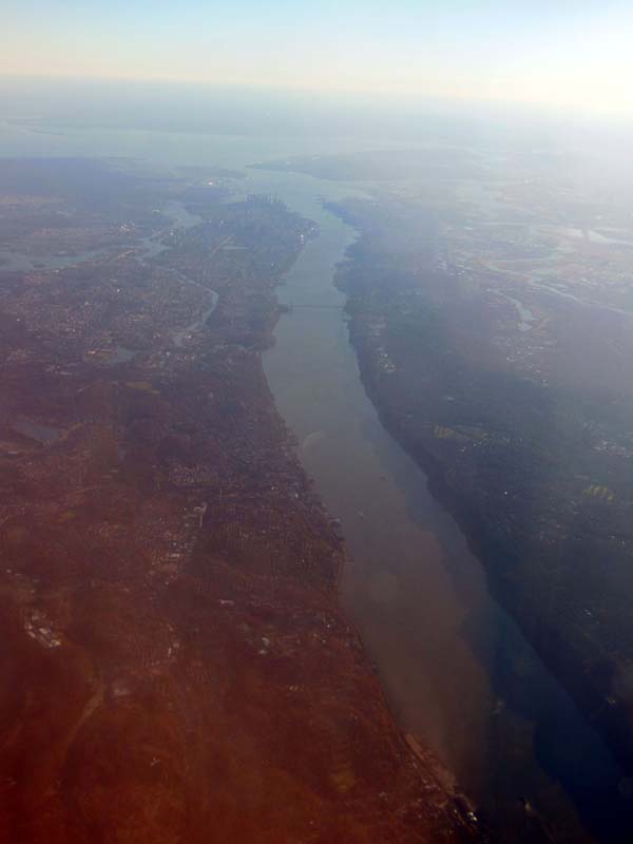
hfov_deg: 28.0
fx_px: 1268
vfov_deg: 36.8
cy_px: 422
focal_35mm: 52
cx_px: 316
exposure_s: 1/400
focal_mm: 9.3
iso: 125
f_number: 4.7
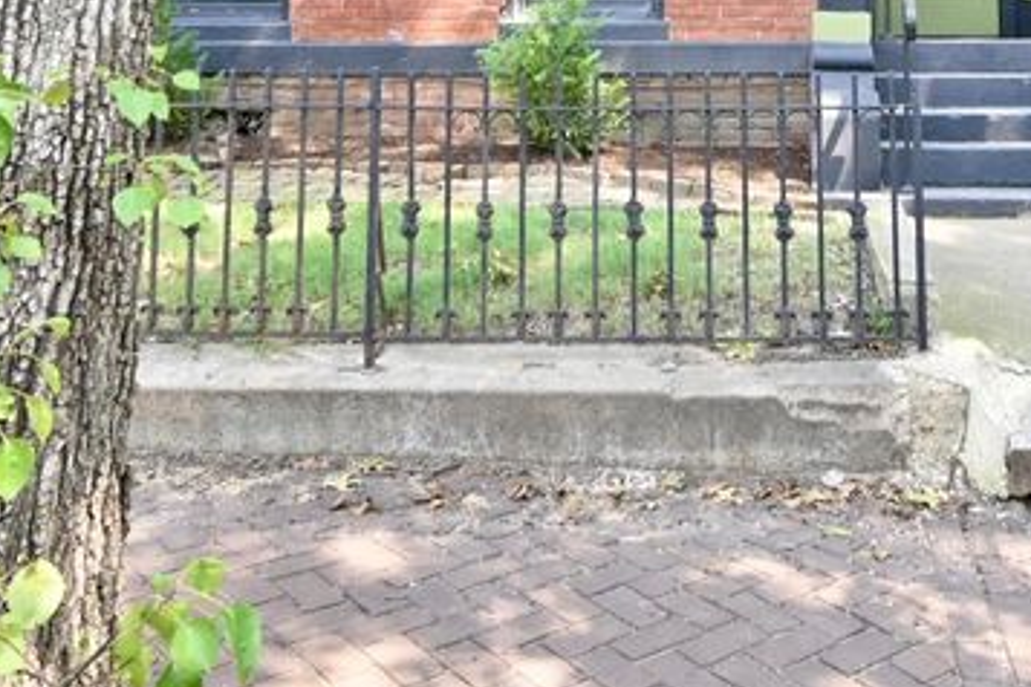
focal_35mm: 43
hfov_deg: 44.6
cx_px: 708
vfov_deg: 27.2
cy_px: -152
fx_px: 1231
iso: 100
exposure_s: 1/30
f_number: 4.8
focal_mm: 10
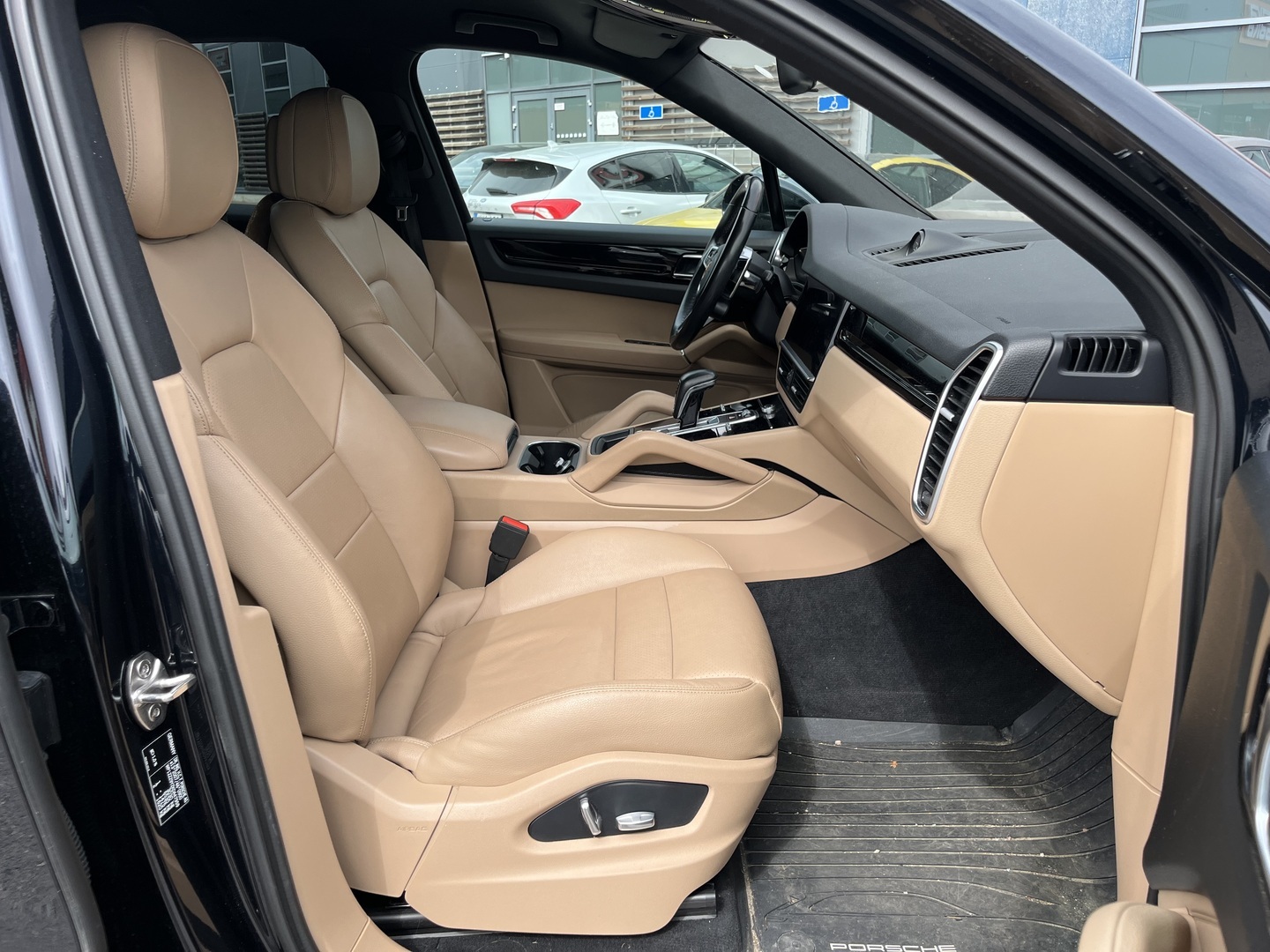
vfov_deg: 53.1
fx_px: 954
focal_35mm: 26
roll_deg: +0.7
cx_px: 635
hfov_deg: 67.3
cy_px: 476
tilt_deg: -18.4
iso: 50
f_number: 1.6
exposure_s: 1/1199
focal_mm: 5.1
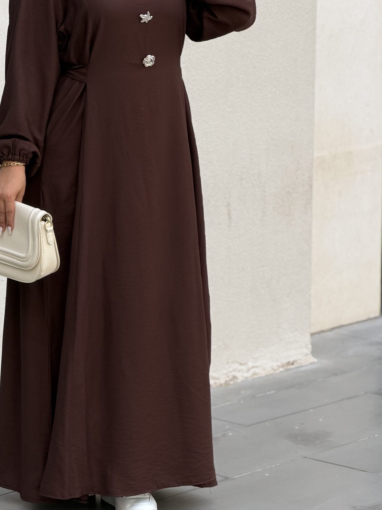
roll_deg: -1.1
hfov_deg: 9.6
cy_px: 160
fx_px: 2281
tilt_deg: -8.3
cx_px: 111
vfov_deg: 12.7
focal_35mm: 155
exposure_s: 1/270
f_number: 2.8
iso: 50
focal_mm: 16.89
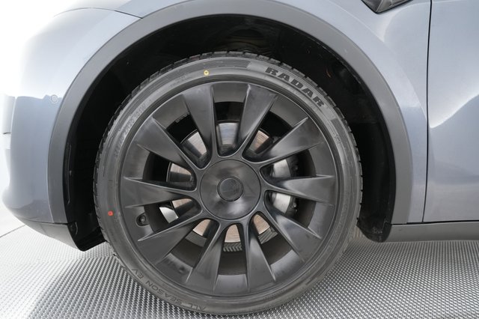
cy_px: 160
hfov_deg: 73.8
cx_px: 240
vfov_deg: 53.1
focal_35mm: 24
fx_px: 319
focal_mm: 24
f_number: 2.8
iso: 1600
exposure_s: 1/30
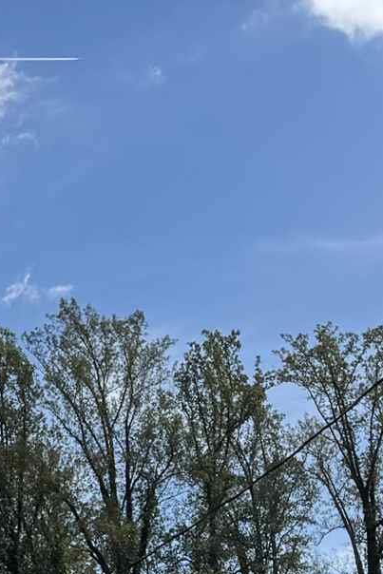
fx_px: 2025
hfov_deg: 9.3
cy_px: 699
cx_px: -614
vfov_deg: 15.5
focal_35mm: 127
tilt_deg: +6.8
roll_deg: +0.7
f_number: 1.78
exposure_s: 1/4049
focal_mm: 6.76
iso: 80
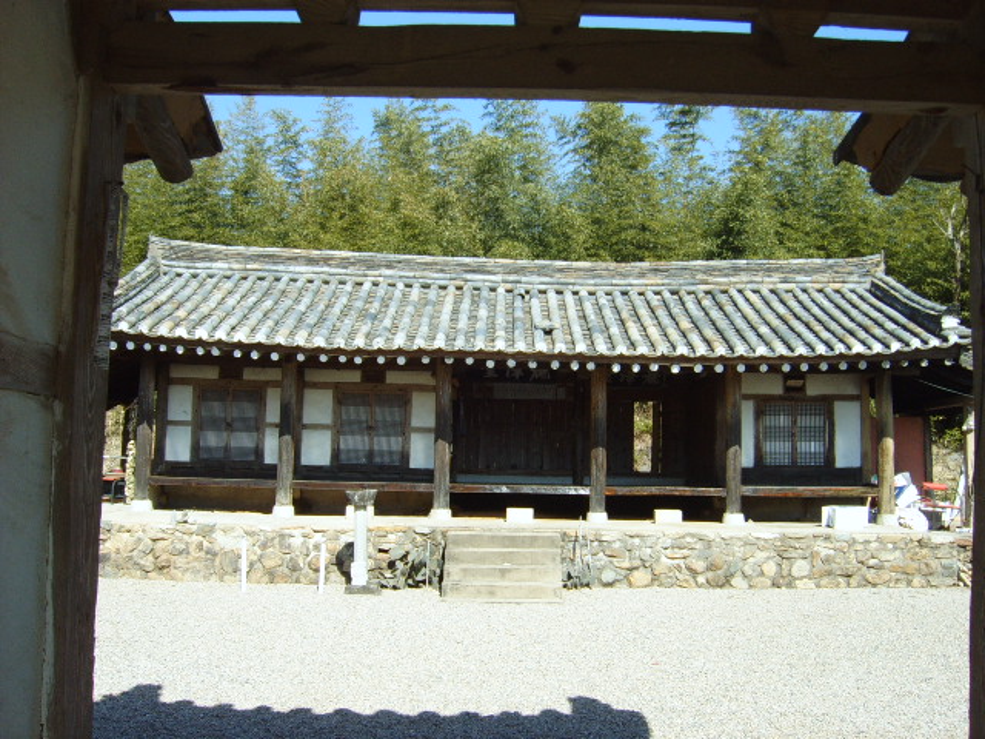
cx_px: 492
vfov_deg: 40.7
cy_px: 370
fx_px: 996
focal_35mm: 35
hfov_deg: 52.6
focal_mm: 5.8
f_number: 5.8
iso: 50
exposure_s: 1/250
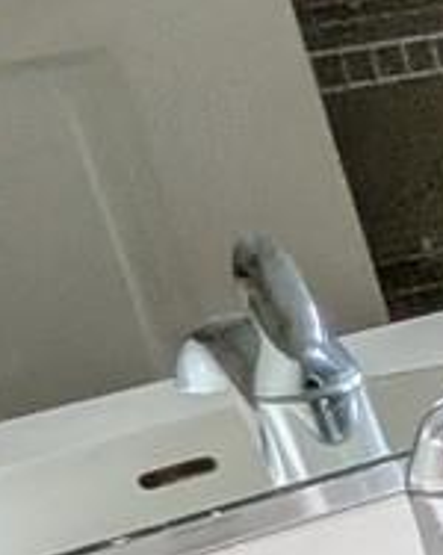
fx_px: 1773
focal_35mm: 108
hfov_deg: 6.4
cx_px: 2185
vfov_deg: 17.7
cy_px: 159
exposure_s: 1/440
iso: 28
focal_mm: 1.54
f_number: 2.2
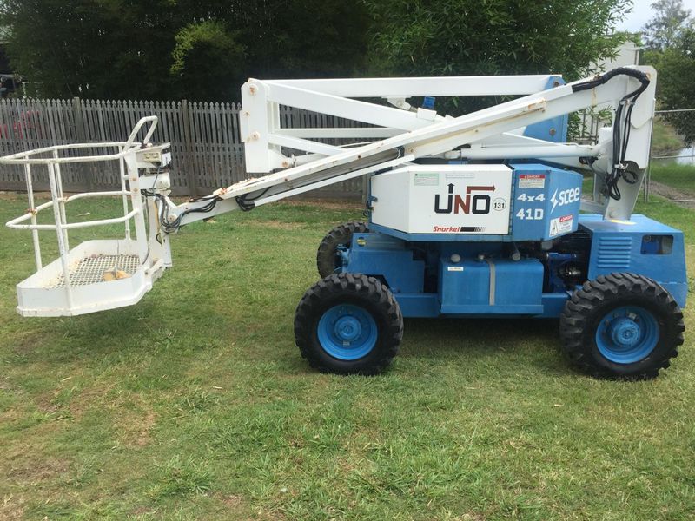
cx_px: 348
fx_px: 582
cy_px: 260
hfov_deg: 61.7
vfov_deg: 48.2
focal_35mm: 29
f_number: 2.2
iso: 32
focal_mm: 4.15
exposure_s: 1/1522
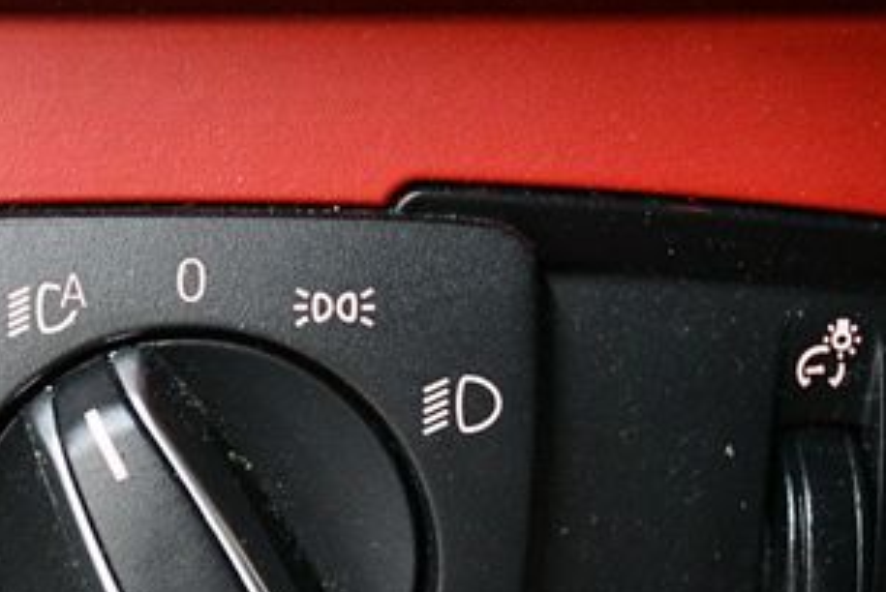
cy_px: 485
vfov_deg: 15.5
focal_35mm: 88
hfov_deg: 22.9
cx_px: 224
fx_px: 2168
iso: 6400
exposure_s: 1/60
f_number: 4.5
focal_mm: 28
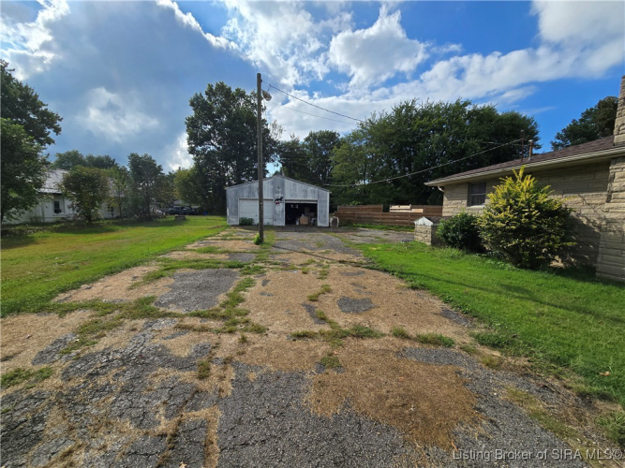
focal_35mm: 13
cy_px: 234
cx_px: 312
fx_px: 235
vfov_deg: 89.9
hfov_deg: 106.2
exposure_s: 1/3409
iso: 50
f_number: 2.2
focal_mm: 2.2
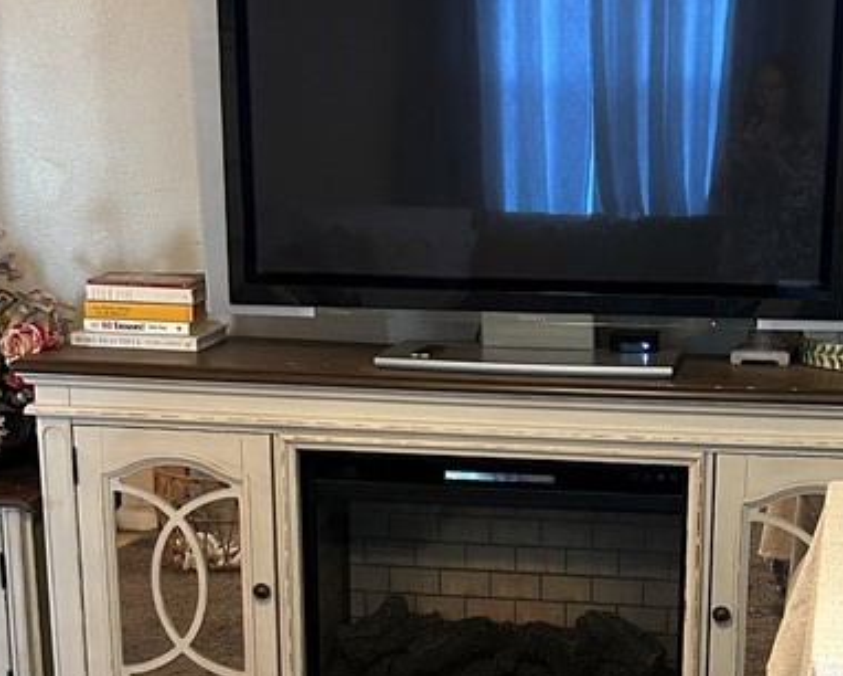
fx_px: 1697
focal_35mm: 68
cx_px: 567
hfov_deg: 27.7
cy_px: 583
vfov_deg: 22.1
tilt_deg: -16.1
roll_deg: -0.6
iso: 400
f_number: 1.5
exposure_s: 1/40
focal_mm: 5.7
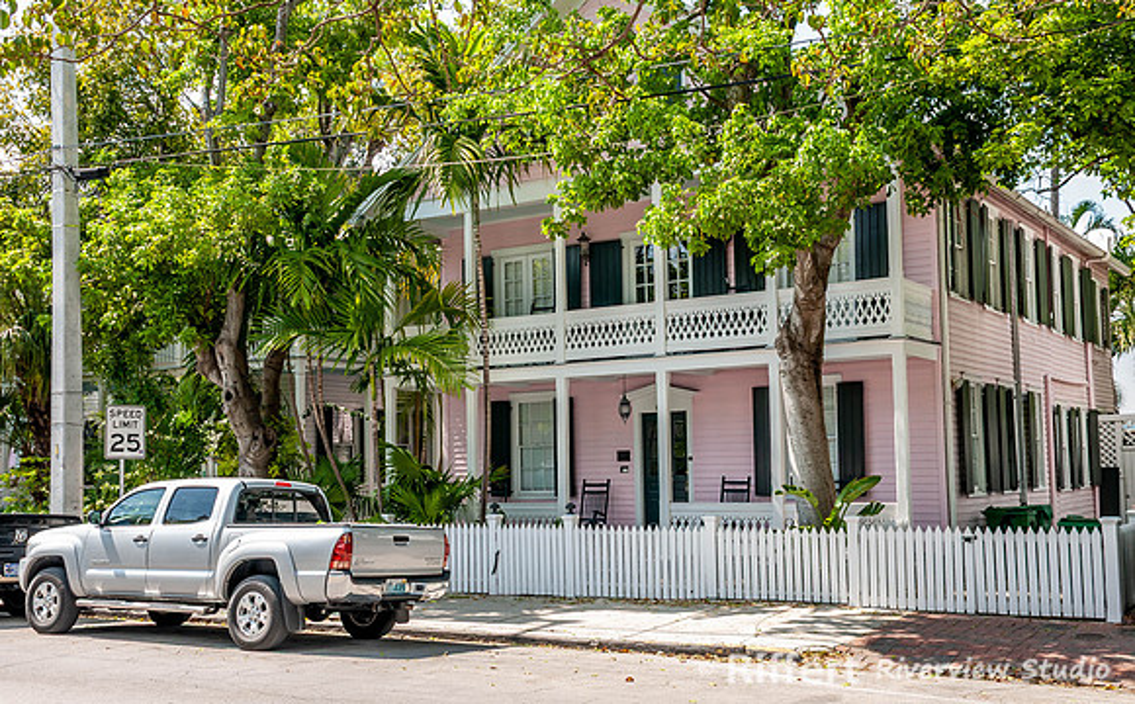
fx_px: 1221
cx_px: 603
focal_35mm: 40
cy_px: 390
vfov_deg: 32.1
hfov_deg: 49.8
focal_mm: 24
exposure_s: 1/125
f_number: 6.3
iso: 100
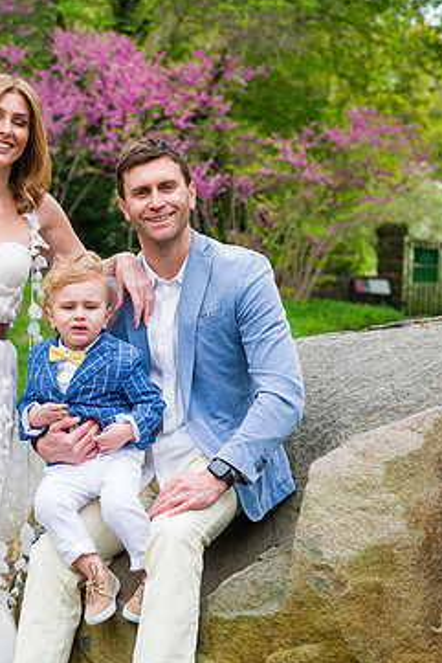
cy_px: 318
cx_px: 75
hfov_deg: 17.6
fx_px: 1417
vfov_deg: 26.3
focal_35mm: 77
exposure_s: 1/500
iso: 200
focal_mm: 48
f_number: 4.5
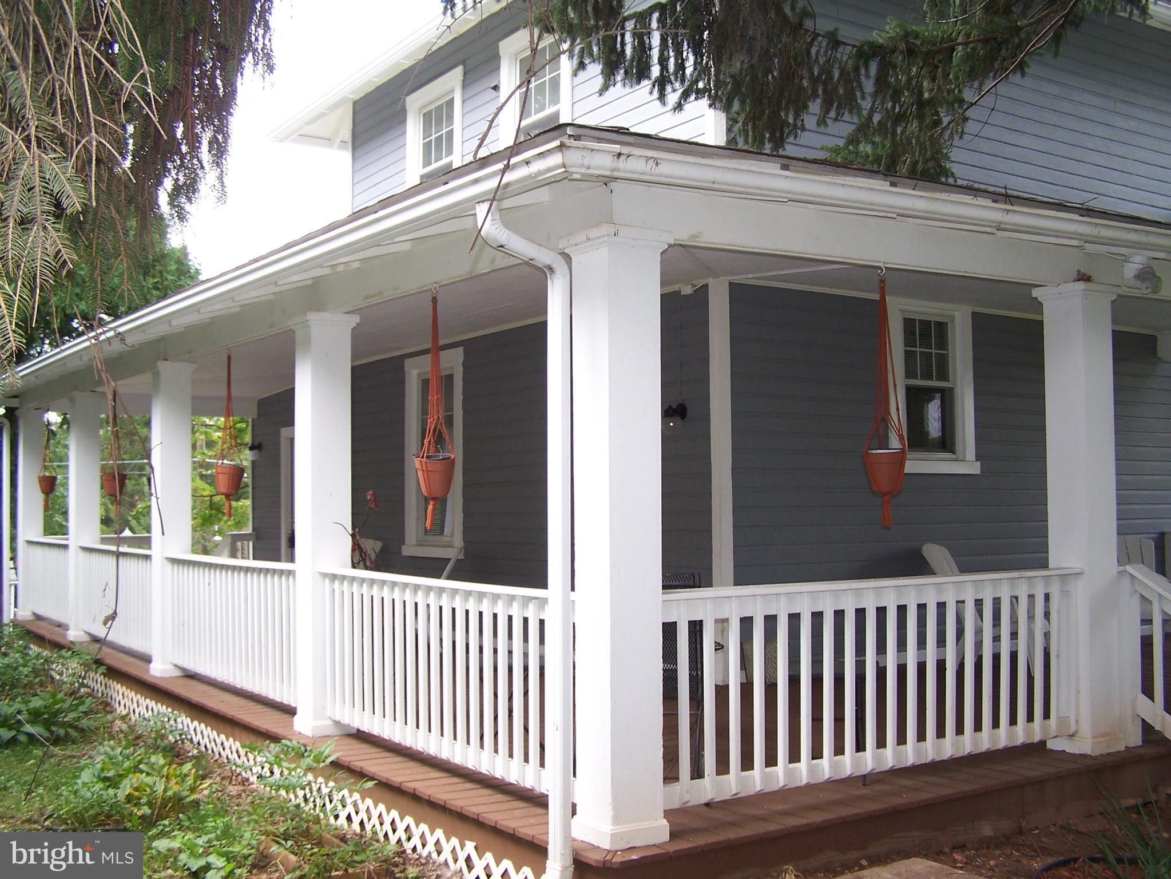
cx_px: 586
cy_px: 440
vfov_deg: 37.7
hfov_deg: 49.0
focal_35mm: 38
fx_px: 1286
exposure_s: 1/125
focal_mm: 6.3
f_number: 2.8
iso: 80
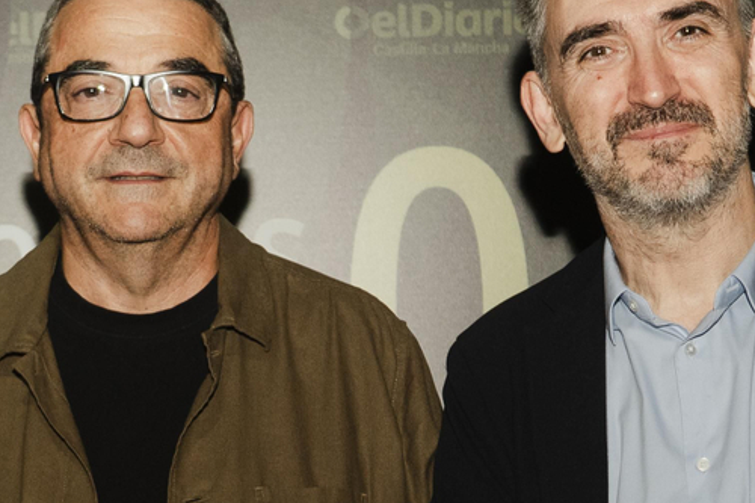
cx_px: 216
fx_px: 2935
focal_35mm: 140
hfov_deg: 14.6
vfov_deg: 9.7
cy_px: 573
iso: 800
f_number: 4
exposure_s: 1/160
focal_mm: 35
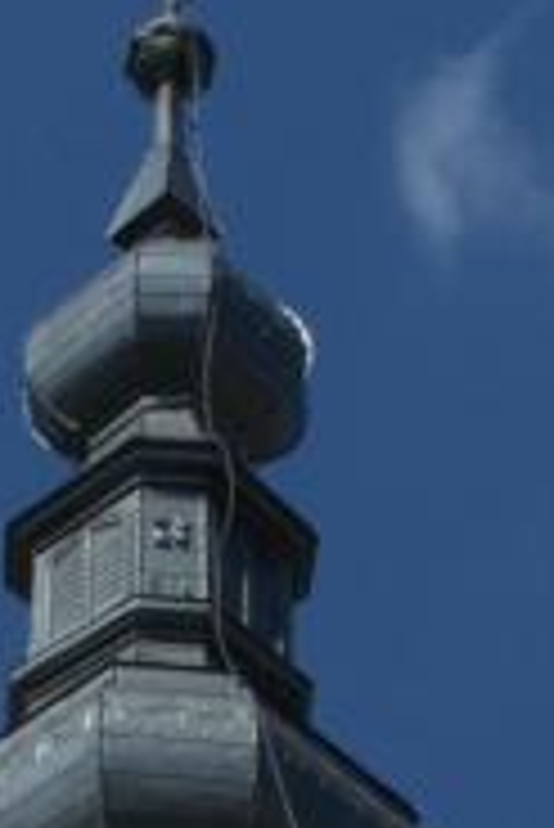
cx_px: 83
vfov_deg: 10.7
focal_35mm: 189
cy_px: 963
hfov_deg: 7.3
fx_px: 4354
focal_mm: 11.1
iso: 80
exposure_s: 1/750
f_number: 6.3
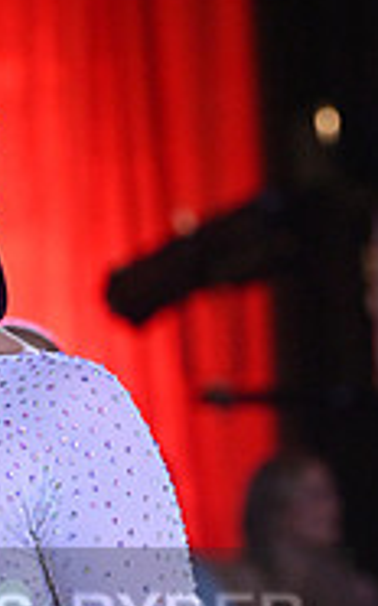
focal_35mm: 636
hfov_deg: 2.1
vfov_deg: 3.3
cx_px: -93
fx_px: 10499
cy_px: 658
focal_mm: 200
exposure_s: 1/400
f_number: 8
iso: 4000
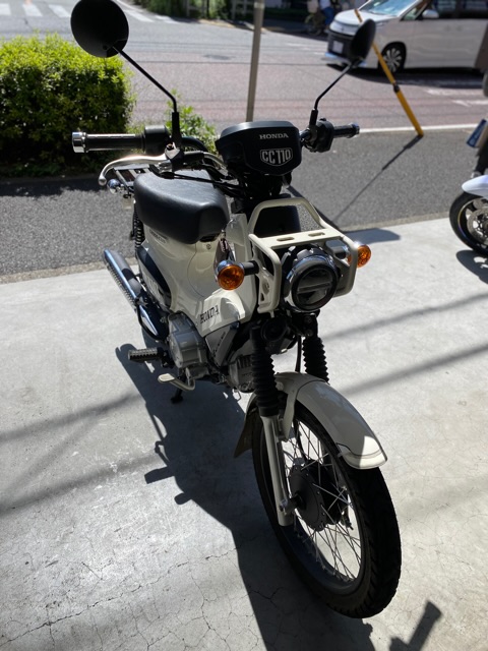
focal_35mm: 26
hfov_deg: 53.1
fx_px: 489
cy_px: 326
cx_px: 244
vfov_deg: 67.3
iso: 32
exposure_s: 1/3497
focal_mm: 4.25
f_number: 1.8
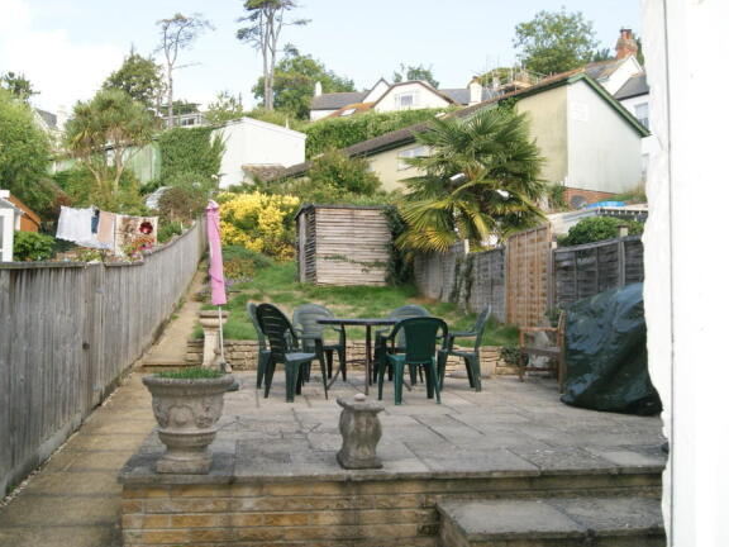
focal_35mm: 36
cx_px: 322
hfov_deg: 51.2
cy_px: 275
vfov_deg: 39.7
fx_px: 758
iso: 400
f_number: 13
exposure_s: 1/160
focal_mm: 22
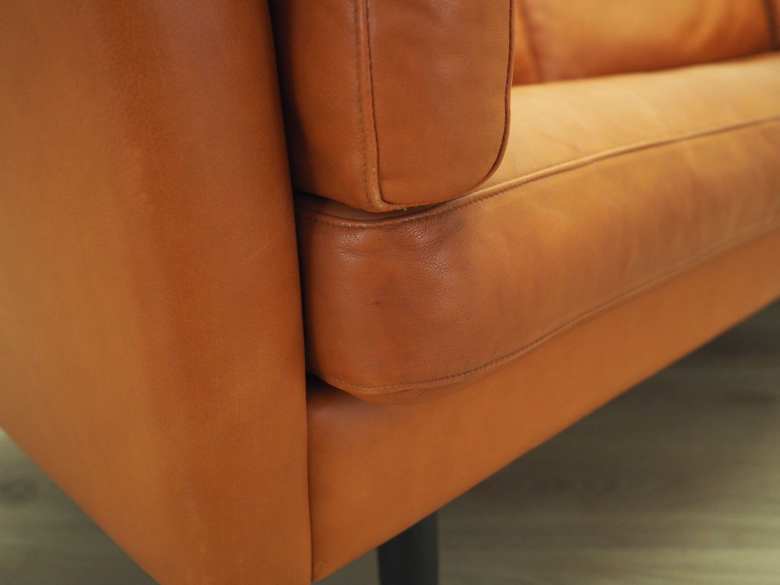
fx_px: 766
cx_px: 390
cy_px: 292
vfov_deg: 41.8
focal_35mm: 34
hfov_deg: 54.0
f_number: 2.5
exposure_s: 1/125
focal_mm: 17
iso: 1250
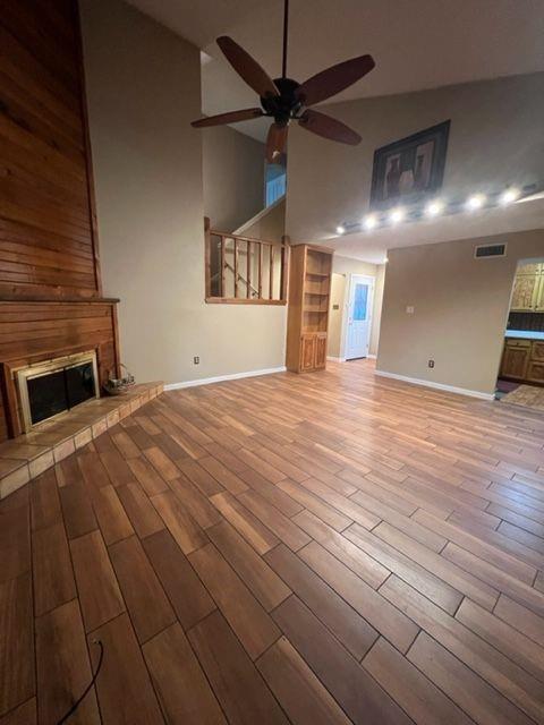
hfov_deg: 89.9
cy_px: 362
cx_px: 272
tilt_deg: -10.7
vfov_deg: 106.2
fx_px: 272
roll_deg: -1.3
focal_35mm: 13
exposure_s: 1/60
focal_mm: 1.57
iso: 640
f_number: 1.8
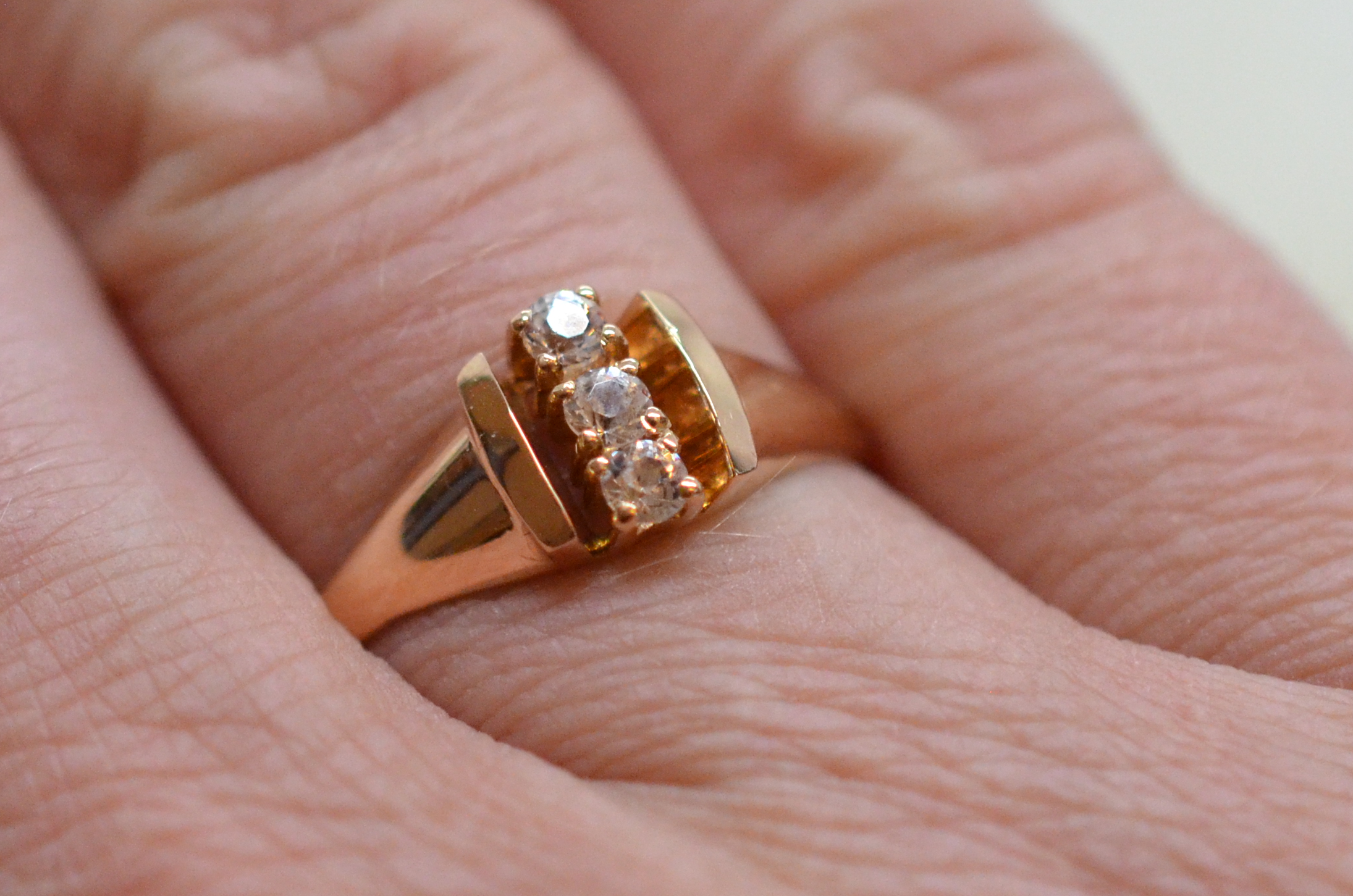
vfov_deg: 10.1
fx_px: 5064
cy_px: 380
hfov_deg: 15.2
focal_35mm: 135
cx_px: 574
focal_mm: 40
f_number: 4
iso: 2500
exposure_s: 1/2000
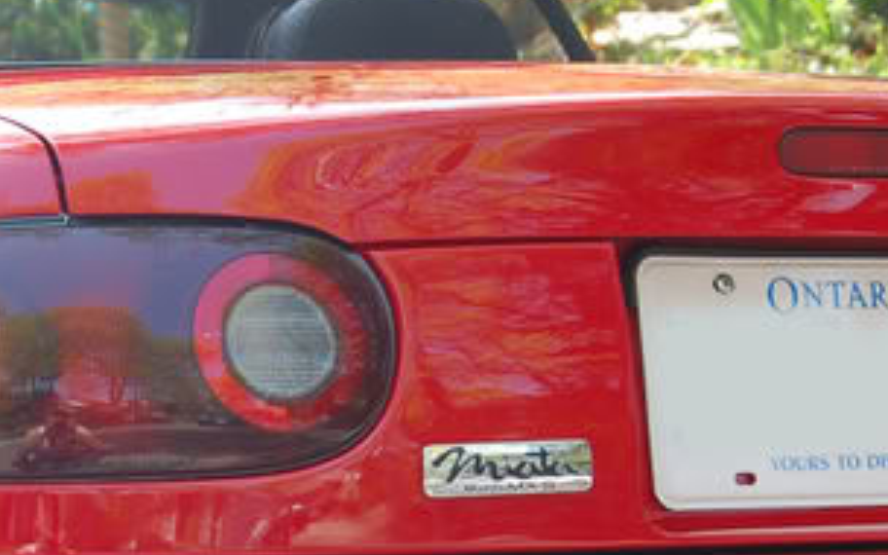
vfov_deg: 8.2
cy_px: 507
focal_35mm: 160
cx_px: 199
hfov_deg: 13.1
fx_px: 3865
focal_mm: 31
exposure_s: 1/125
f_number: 5.6
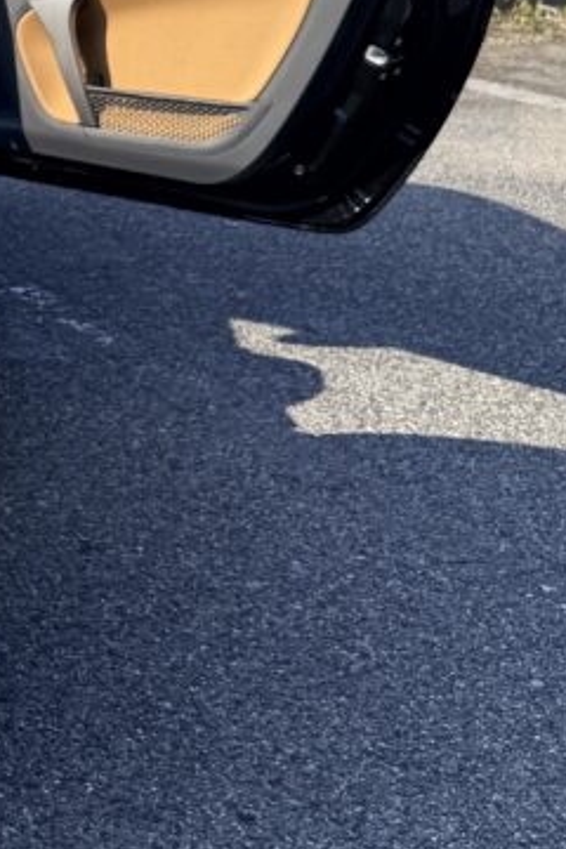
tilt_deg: -14.4
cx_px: -446
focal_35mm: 71
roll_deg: +1.7
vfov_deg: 27.9
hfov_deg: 16.2
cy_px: 175
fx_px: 1674
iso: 80
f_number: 1.78
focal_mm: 6.76
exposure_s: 1/3145
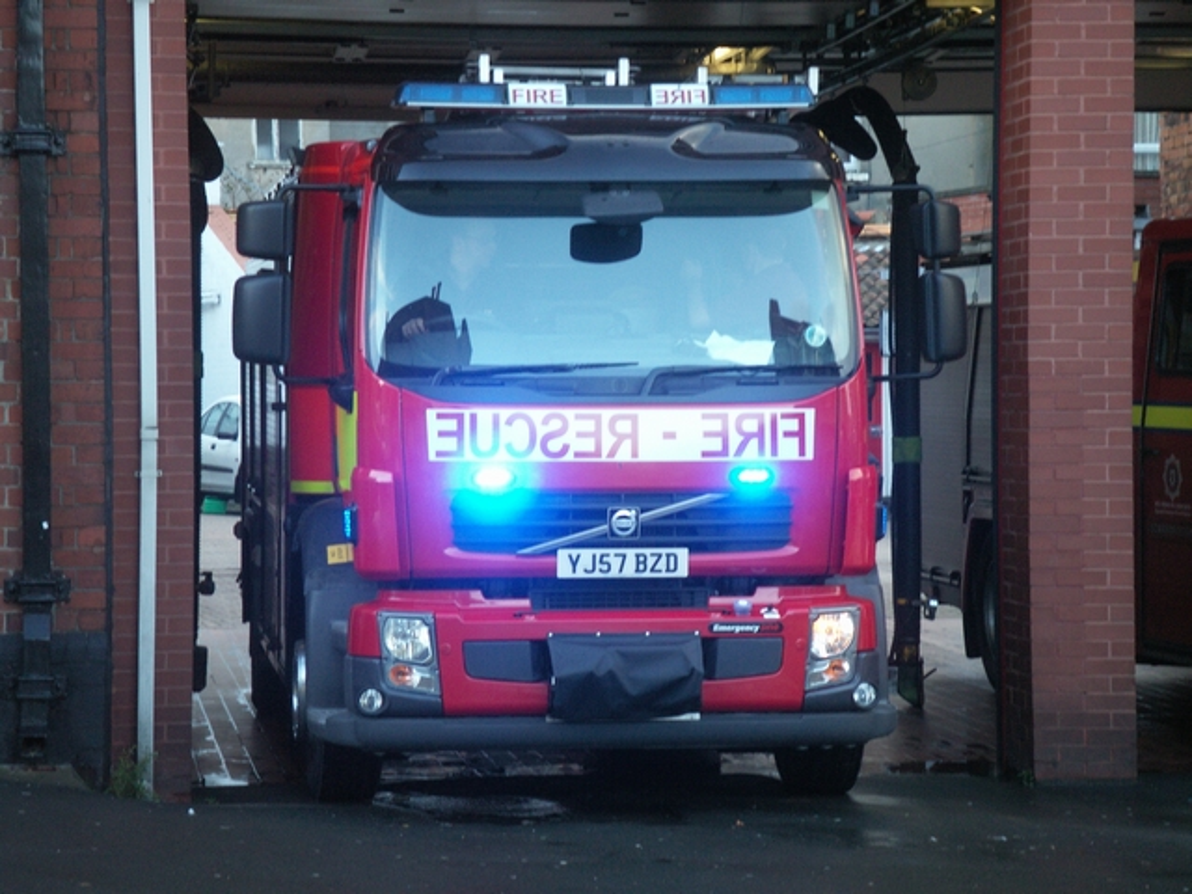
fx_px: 3822
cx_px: 596
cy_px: 447
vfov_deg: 13.3
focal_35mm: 111
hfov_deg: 17.7
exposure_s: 1/40
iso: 100
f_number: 3.8
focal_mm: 23.1
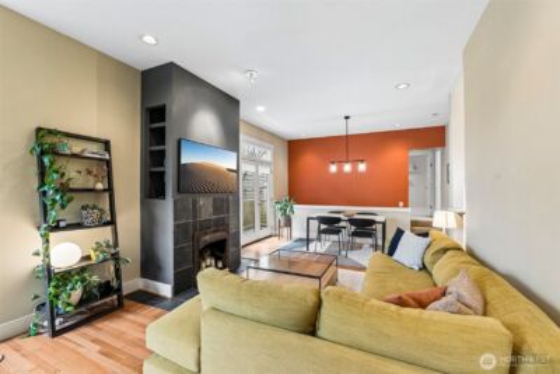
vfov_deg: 77.4
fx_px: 233
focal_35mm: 15
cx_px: 280
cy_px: 187
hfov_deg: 100.4
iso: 250
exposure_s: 1/3.33
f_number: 9
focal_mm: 10
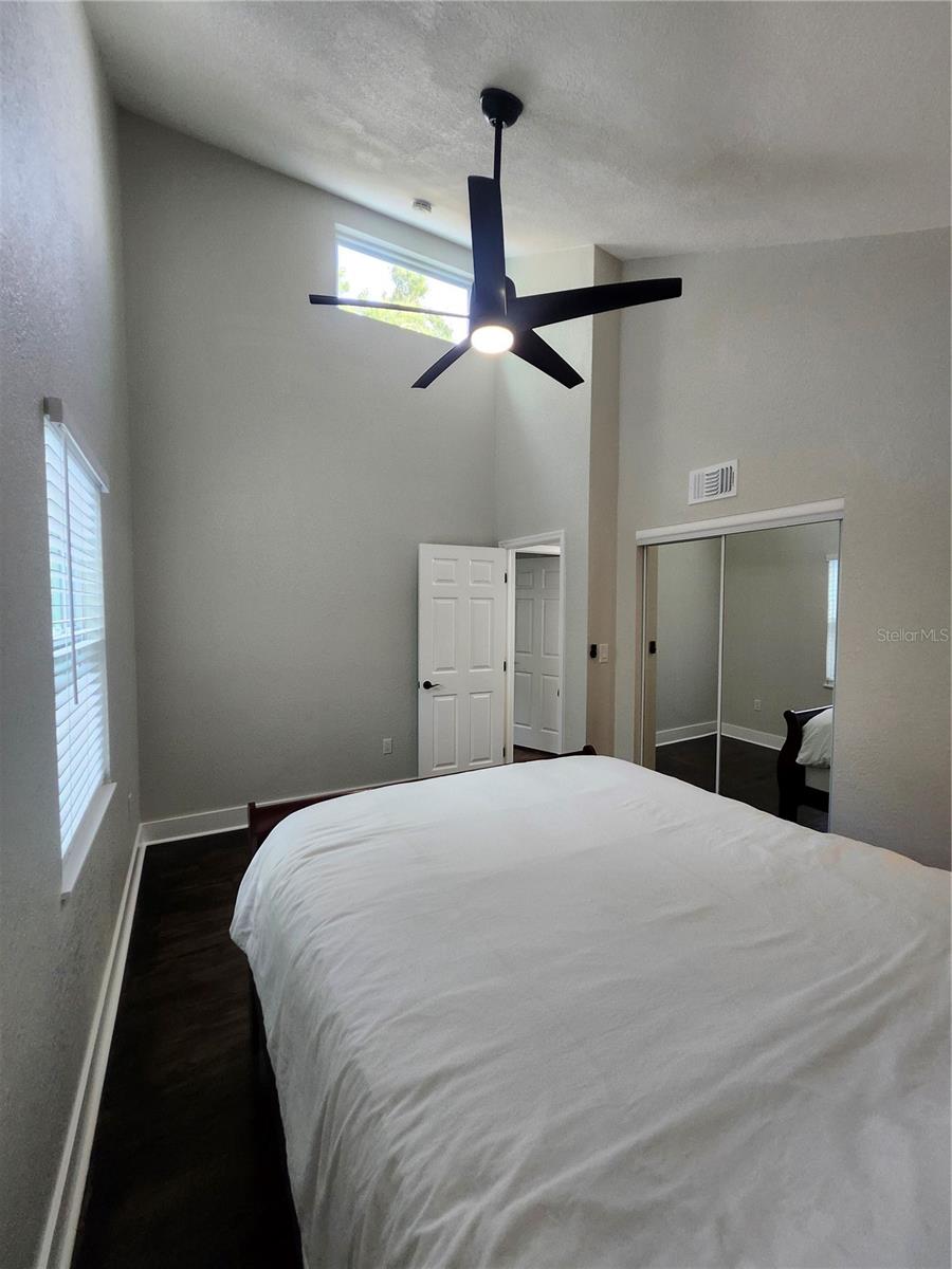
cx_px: 476
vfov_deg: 106.2
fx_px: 477
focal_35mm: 13
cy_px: 634
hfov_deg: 89.9
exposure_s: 1/60
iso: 320
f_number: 2.2
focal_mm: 1.74
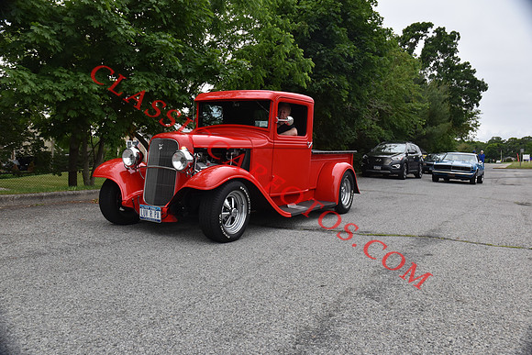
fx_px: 399
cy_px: 178
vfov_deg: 48.0
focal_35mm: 27
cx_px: 266
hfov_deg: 67.4
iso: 400
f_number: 5.6
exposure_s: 1/125
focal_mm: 18
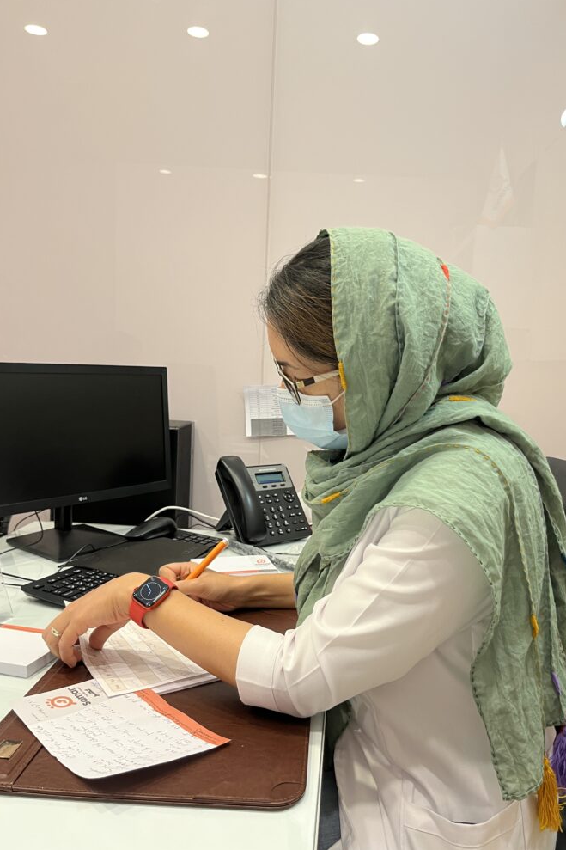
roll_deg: -3.2
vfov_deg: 65.5
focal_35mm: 28
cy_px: 434
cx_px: 326
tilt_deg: -7.1
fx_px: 661
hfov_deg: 46.2
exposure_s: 1/50
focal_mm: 5.1
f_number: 1.6
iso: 100
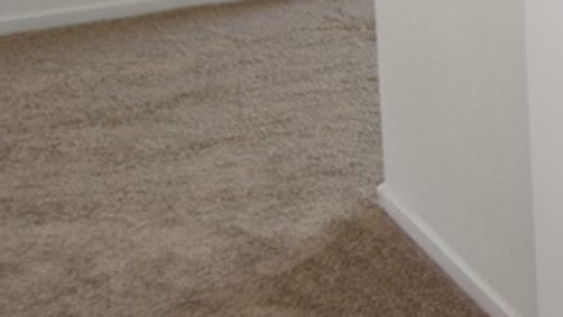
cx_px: 1029
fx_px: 1747
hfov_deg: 15.6
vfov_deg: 9.8
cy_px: -276
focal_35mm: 117
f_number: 4
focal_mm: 20
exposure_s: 1/60
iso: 400
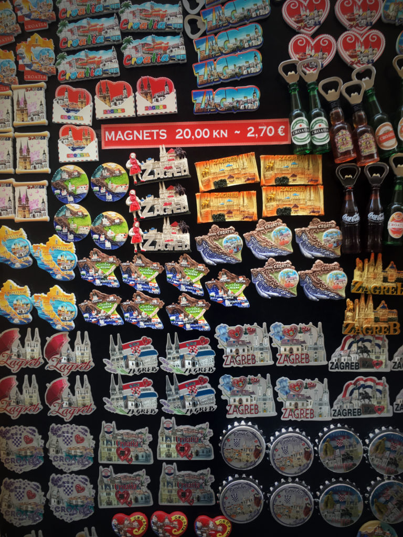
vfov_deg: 61.7
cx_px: 202
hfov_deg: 48.2
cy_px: 268
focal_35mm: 29
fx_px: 450
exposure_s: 1/100
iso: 40
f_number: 2.2
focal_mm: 4.15
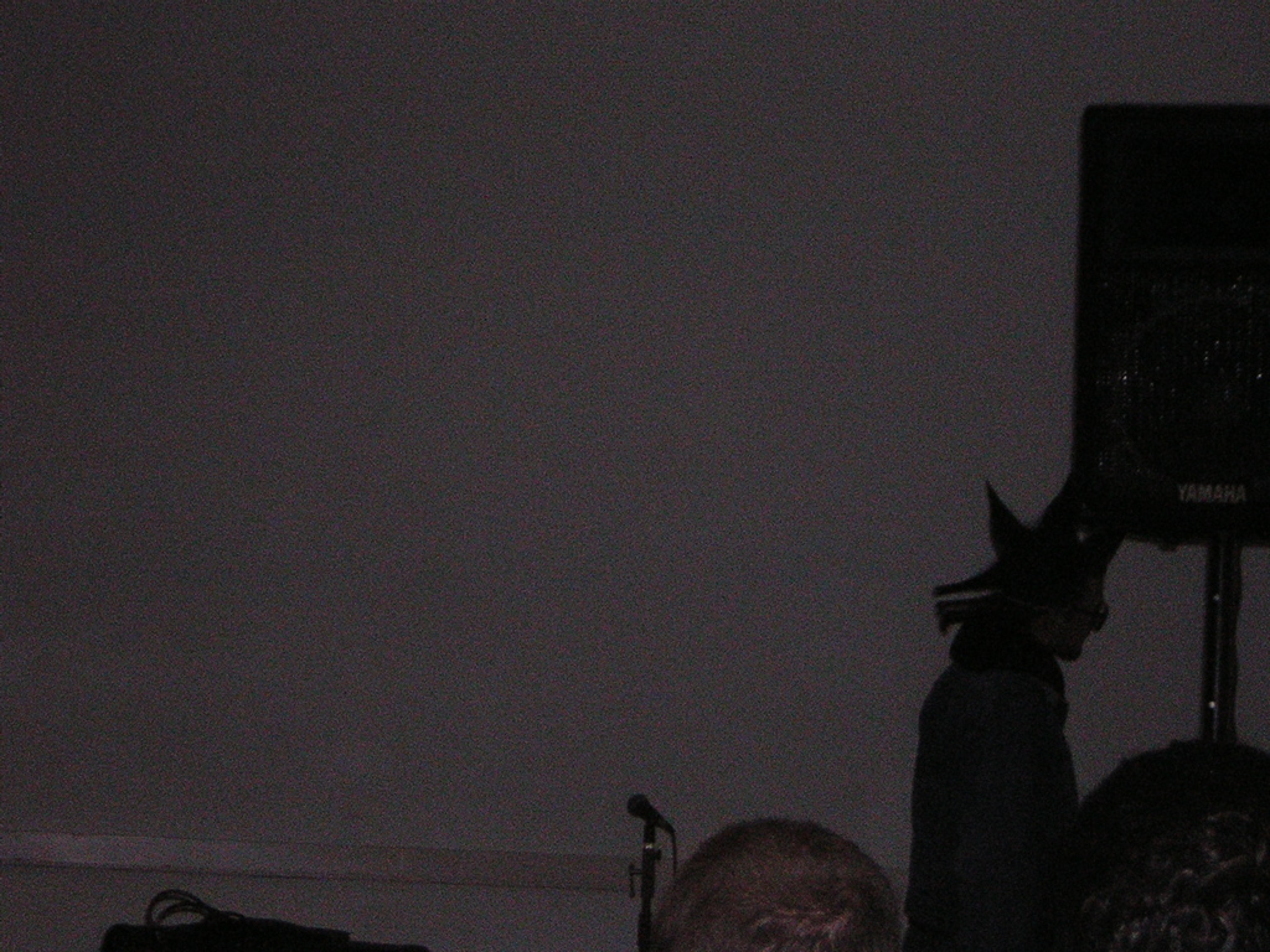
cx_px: 635
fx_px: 3962
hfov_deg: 18.2
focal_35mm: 108
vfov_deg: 13.7
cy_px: 476
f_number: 4.7
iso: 200
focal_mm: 14.1
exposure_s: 1/60.1
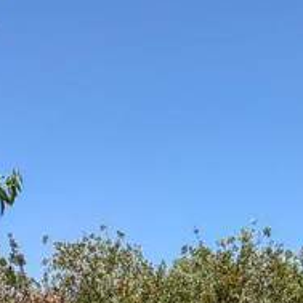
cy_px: 457
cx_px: 220
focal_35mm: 84
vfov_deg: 18.3
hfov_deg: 20.5
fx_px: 832
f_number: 2.2
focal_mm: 2.22
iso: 25
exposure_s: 1/770
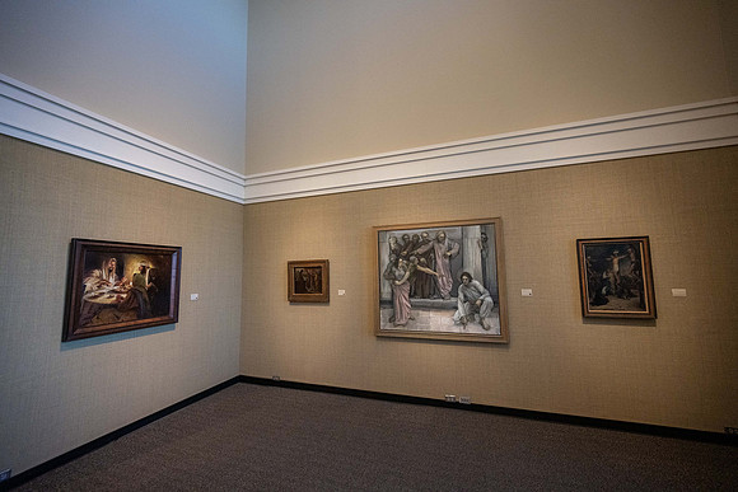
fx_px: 287
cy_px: 246
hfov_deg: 104.2
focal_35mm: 14
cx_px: 369
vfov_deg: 81.2
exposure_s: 1/200
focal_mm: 14
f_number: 4
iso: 6400
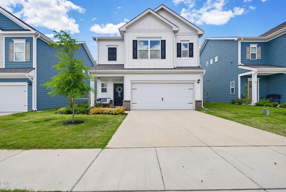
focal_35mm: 17
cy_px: 96
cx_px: 143
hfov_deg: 93.2
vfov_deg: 70.7
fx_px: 135
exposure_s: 1/40
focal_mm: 17
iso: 80
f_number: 7.1
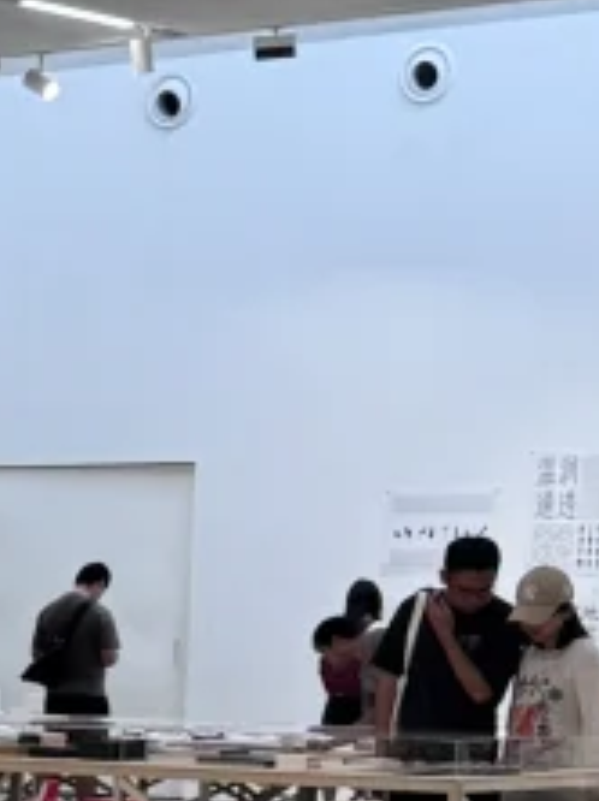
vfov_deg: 12.4
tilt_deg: -5.1
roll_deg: -1.1
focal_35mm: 156
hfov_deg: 9.0
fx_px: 3606
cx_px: -577
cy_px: 938
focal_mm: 6.76
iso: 100
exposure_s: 1/121
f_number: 1.78
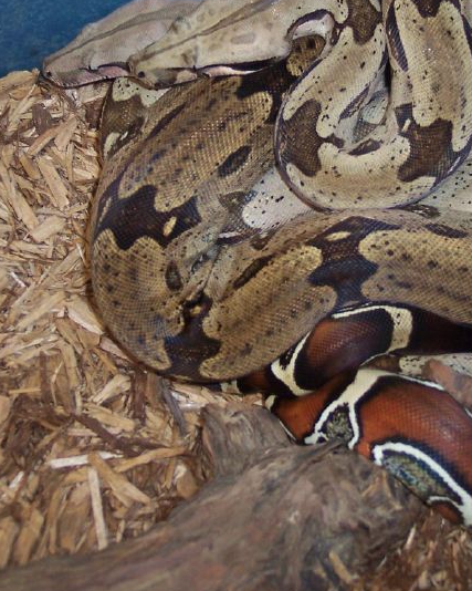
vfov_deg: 25.9
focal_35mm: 73
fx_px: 1275
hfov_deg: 21.0
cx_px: 262
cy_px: 189
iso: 140
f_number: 2.8
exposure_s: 1/60
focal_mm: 8
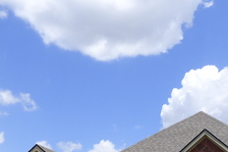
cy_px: 195
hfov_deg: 30.5
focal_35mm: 63
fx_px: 399
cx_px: 203
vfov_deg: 19.9
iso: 100
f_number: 2.9
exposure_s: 1/2000
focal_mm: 3.88
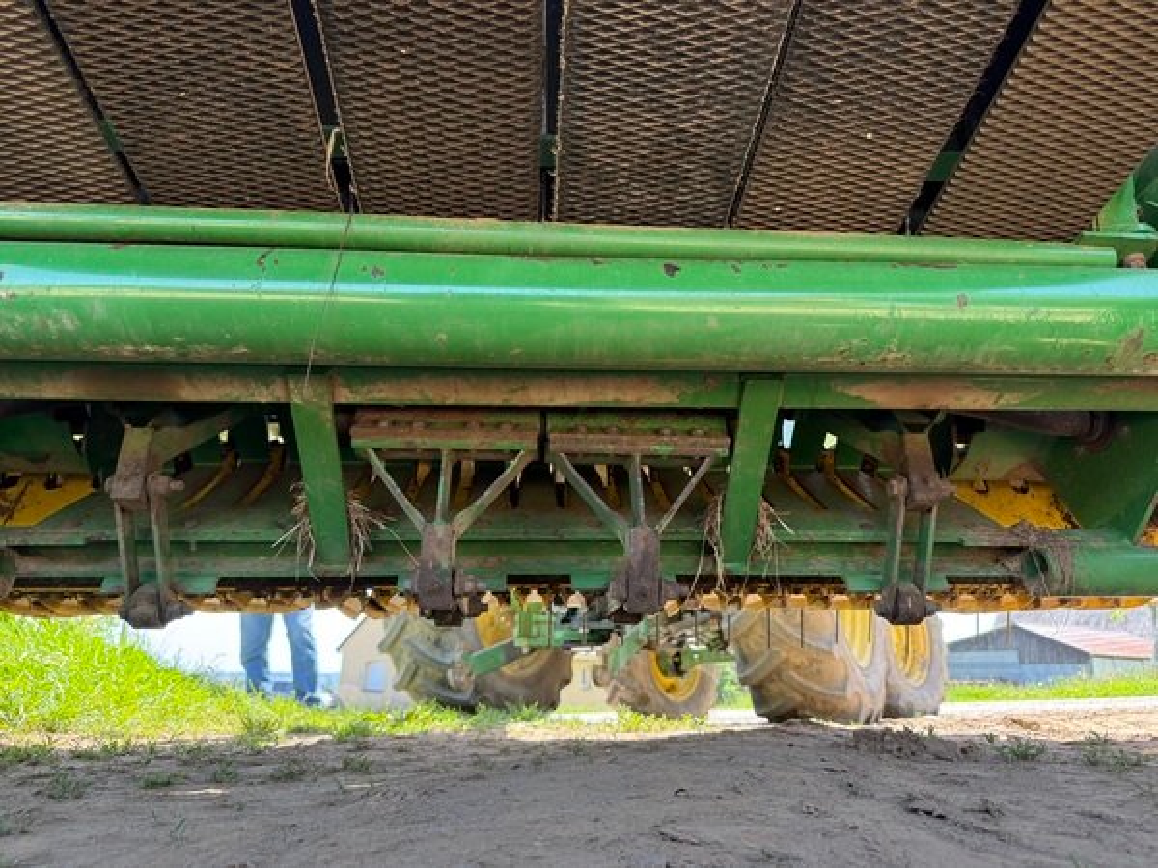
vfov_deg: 56.8
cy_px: 434
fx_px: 803
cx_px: 579
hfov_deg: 71.6
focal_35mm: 24
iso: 160
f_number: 1.78
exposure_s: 1/243
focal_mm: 6.76
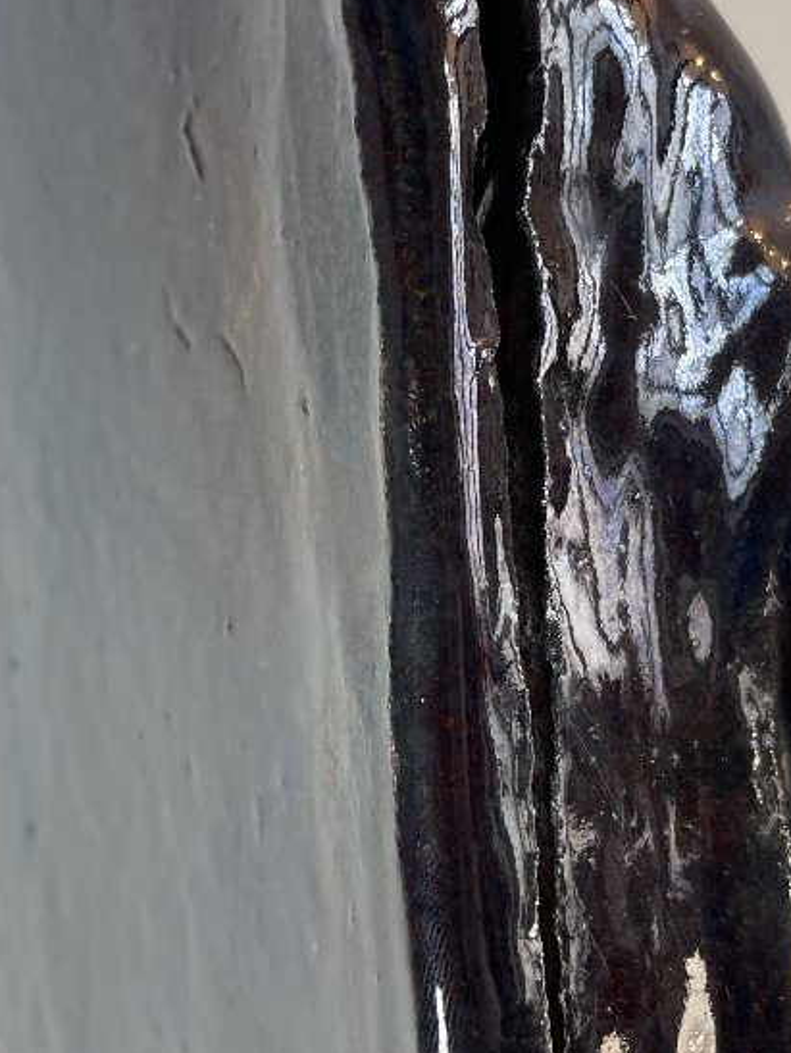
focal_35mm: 57
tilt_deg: -5.5
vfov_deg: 33.7
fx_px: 1735
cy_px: 477
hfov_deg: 25.6
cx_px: 473
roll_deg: -3.2
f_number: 1.6
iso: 50
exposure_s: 1/100
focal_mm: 4.2
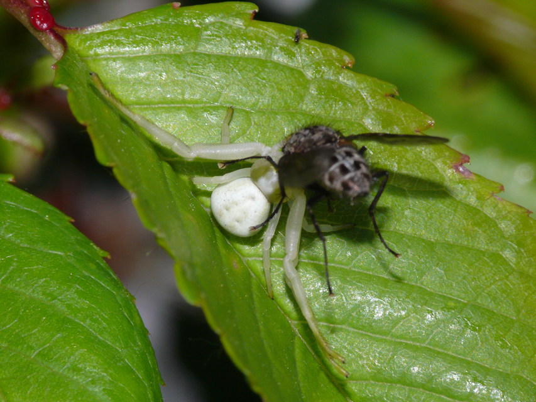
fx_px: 4259
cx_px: 268
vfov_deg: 5.4
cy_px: 201
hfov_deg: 7.2
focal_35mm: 275
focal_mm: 58.2
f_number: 11
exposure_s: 1/250
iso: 200
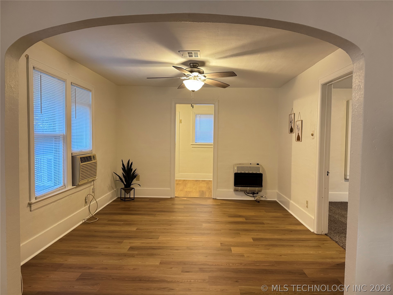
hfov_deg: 71.6
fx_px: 272
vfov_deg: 56.8
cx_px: 196
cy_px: 148
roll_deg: -0.9
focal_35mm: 24
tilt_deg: -2.9
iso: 500
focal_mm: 6.76
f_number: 1.78
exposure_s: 1/60
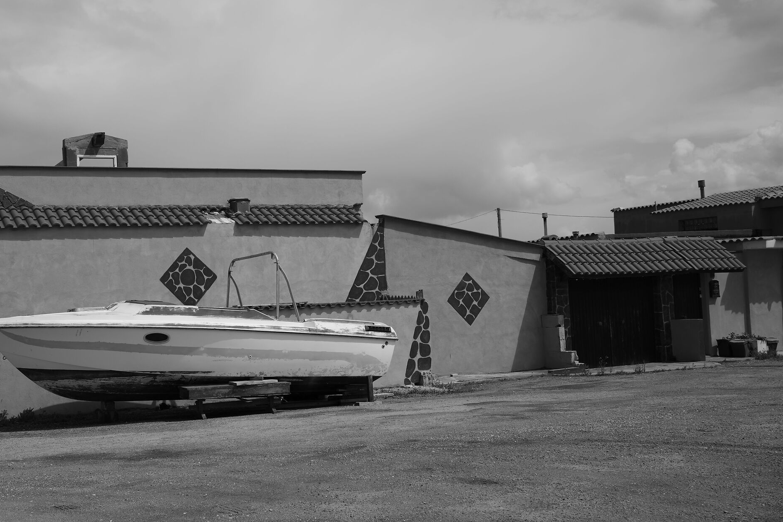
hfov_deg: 43.2
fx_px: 979
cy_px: 266
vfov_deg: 29.9
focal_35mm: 45
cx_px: 281
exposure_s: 1/1000
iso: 125
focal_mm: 35
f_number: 8
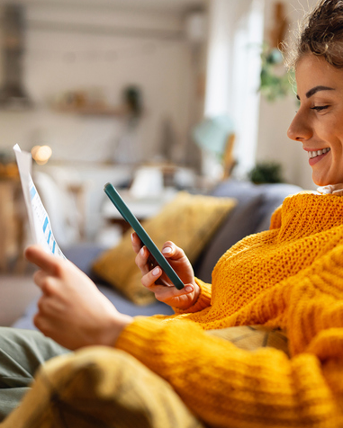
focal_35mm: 50
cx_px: 188
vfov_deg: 37.3
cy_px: 213
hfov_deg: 30.2
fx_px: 634
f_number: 1.4
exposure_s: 1/320
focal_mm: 35
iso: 320
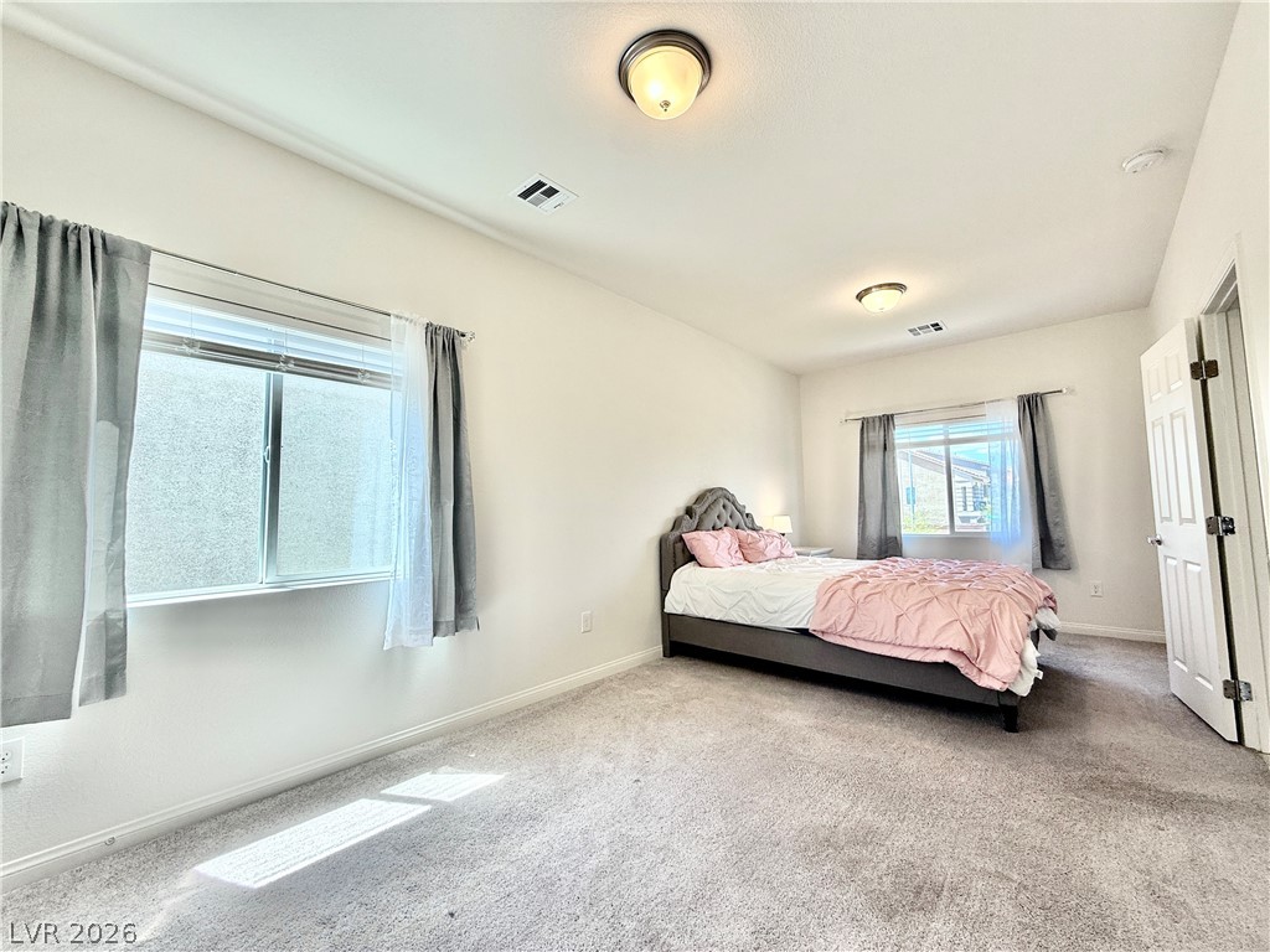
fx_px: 514
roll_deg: +0.6
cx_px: 635
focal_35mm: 14
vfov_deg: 85.7
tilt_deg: +4.1
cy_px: 476
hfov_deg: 102.1
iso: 64
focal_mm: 2.22
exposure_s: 1/120
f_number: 2.2
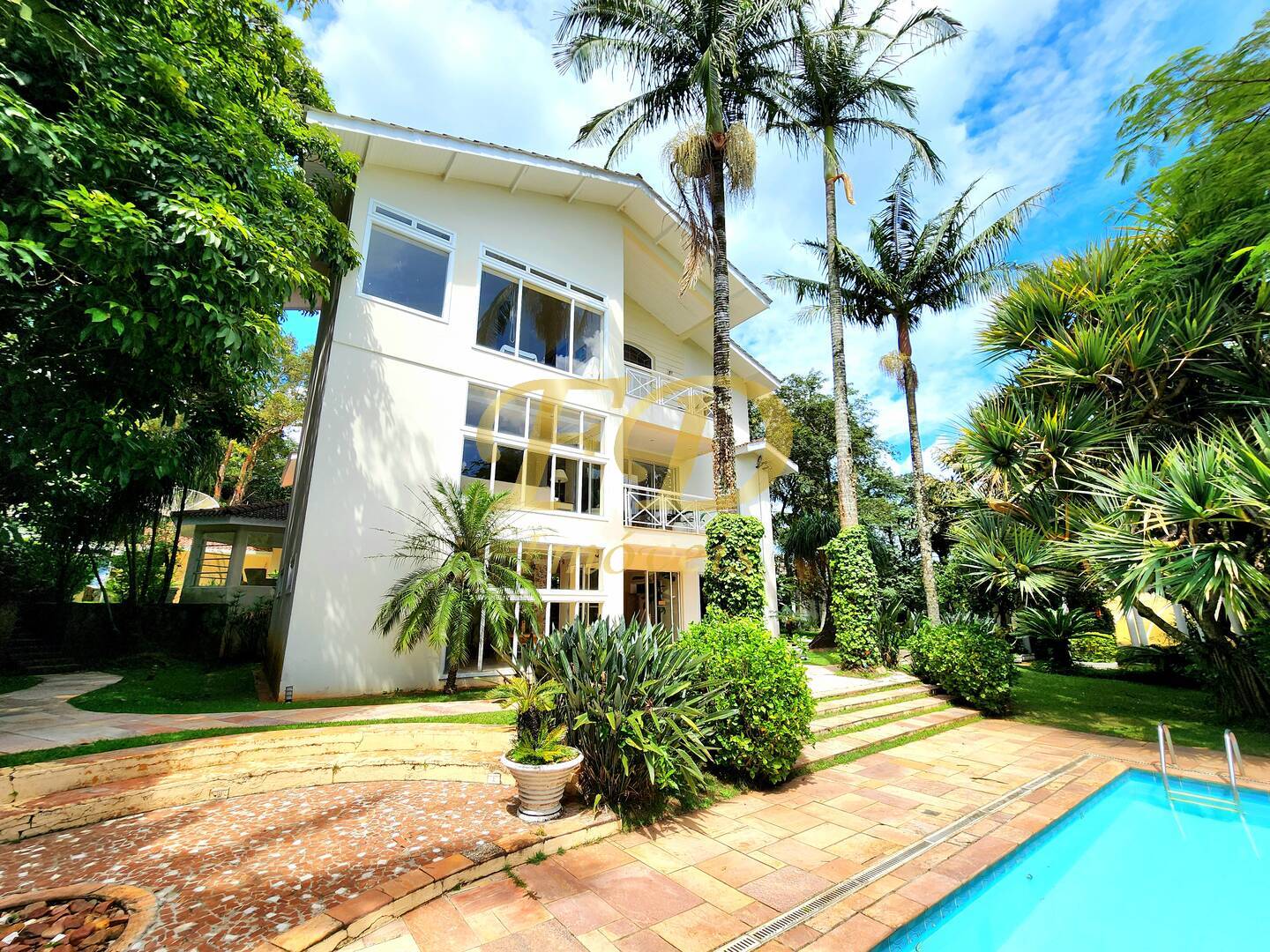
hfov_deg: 106.2
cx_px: 635
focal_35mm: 13
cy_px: 476
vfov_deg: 89.9
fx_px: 477
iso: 50
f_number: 2.2
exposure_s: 1/1667
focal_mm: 2.2
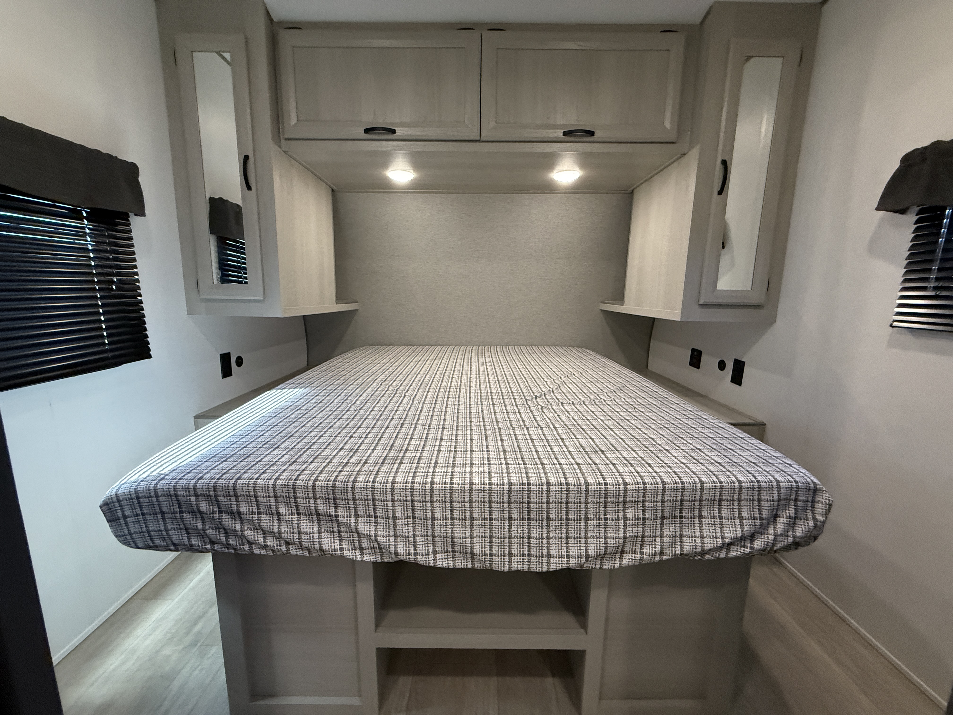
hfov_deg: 102.1
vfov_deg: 85.7
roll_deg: -0.3
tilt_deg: -11.0
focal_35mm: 14
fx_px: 385
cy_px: 358
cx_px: 476
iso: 400
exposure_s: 1/99
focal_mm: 2.22
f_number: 2.2
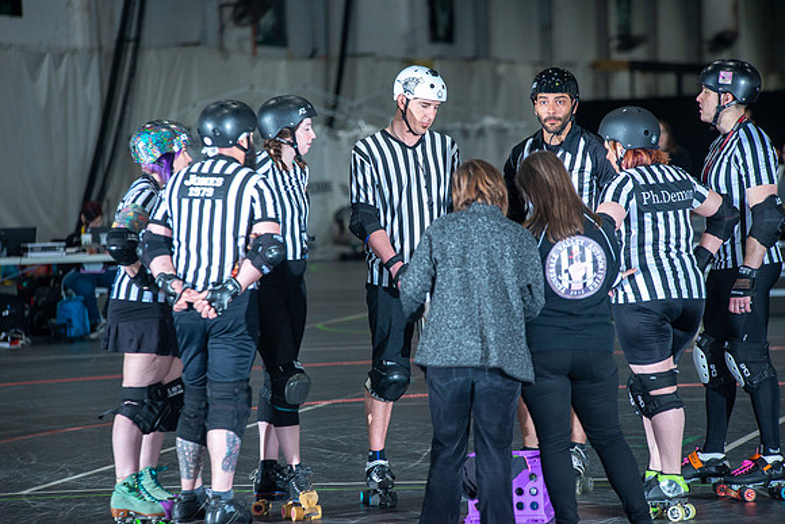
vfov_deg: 6.9
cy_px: 262
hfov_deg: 10.3
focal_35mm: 200
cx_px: 392
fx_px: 4362
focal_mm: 200
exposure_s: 1/160
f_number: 4.5
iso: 800
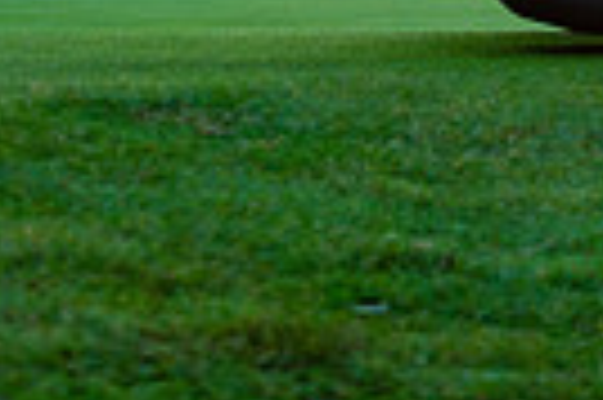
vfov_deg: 4.3
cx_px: 760
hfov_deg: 6.4
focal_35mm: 318
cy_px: -400
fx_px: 5320
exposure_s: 1/400
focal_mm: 70
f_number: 3.2
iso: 200
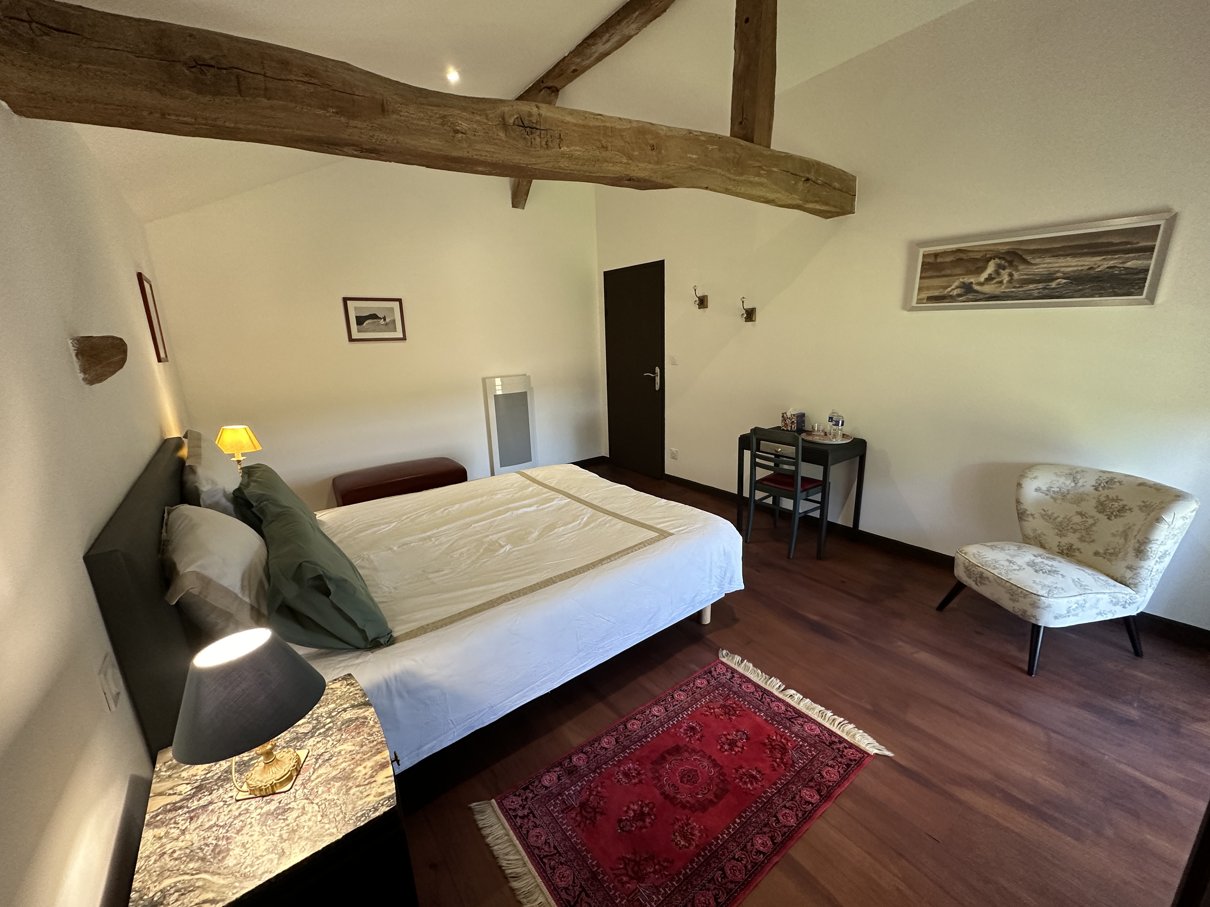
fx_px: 489
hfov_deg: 102.1
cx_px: 605
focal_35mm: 14
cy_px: 454
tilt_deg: -13.8
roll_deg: +1.6
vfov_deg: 85.7
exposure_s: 1/100
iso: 250
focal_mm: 2.22
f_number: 2.2
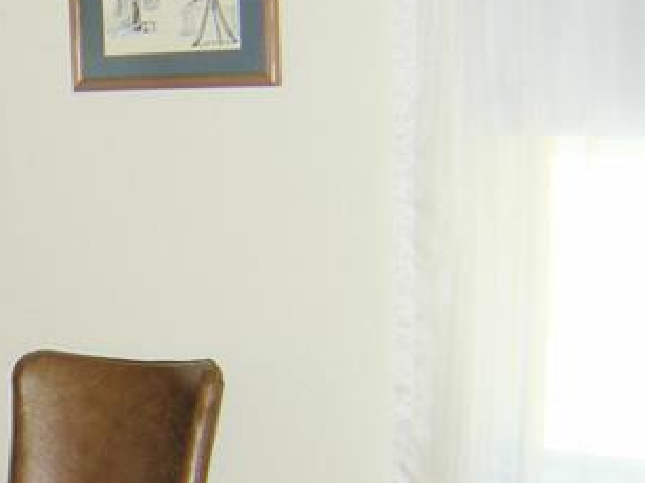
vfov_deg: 12.2
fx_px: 2235
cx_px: -95
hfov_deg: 15.9
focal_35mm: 120
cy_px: 439
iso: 64
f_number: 2.7
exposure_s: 1/60
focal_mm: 7.5
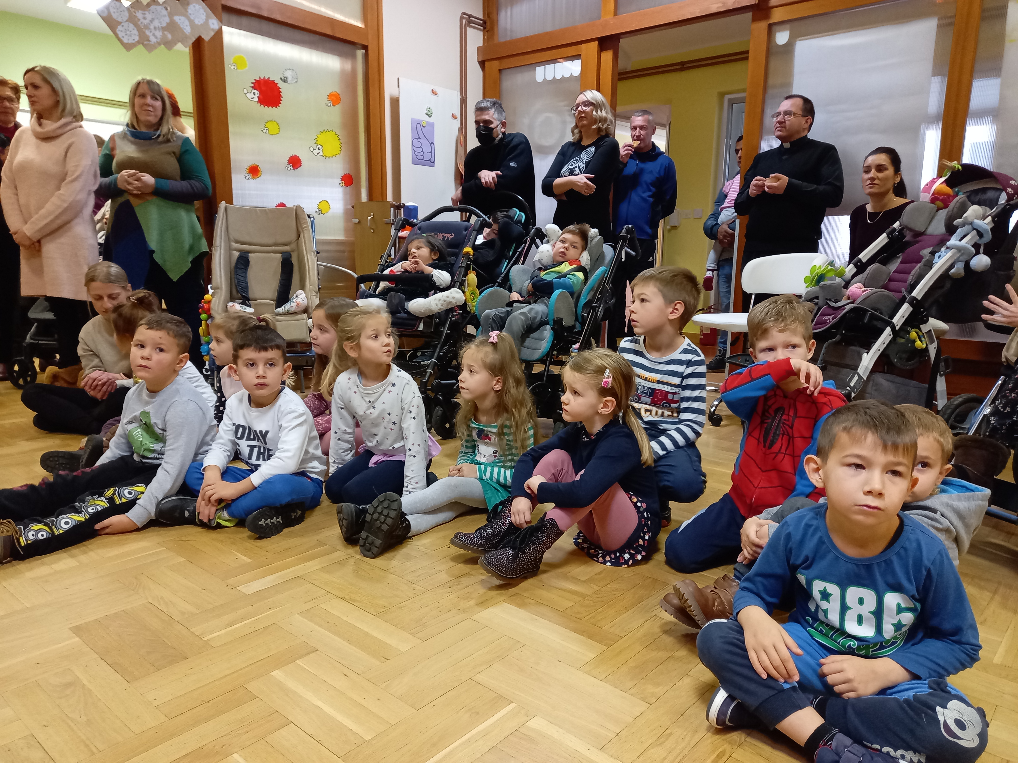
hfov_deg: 69.4
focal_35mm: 25
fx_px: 735
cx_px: 509
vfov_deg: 54.9
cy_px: 382
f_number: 2
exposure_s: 1/25
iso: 320
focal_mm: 4.6
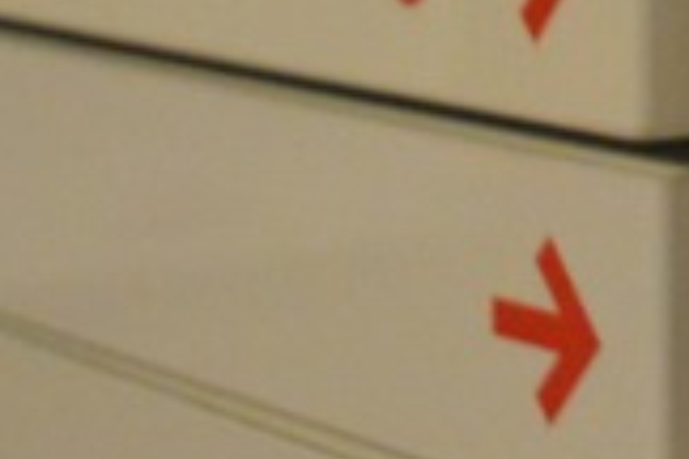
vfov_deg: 6.7
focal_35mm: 199
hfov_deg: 9.7
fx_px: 3811
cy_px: -355
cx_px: 1280
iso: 3200
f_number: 3.8
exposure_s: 1/60
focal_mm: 21
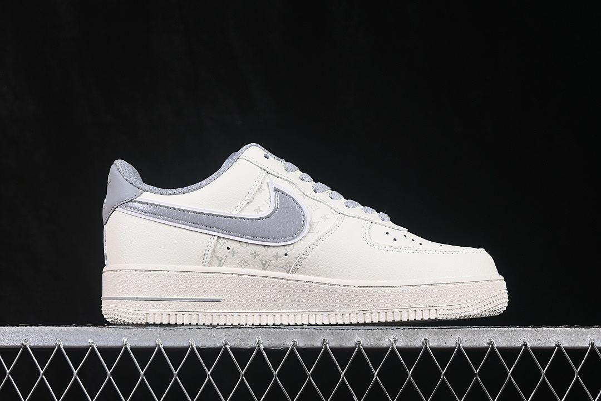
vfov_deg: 18.2
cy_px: 200
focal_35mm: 75
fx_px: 1252
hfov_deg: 27.0
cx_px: 300
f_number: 8
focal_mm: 50
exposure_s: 1/80
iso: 160
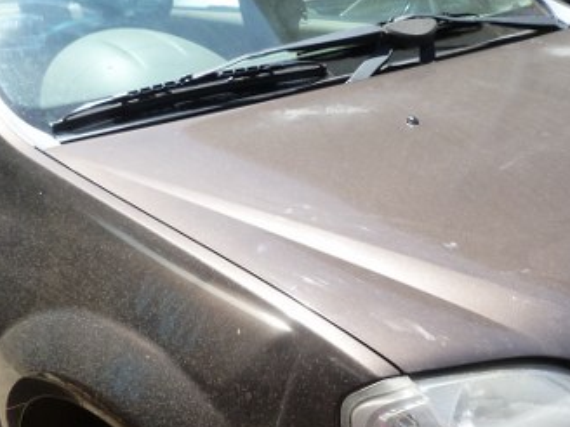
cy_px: 319
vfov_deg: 23.8
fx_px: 1004
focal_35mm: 61
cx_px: 297
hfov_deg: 31.7
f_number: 4.5
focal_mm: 4.5
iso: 125
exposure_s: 1/200
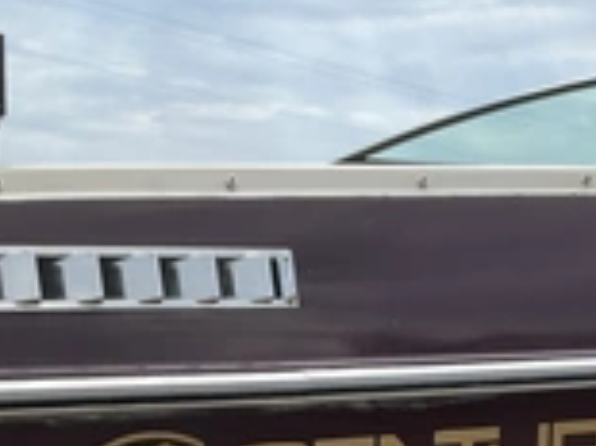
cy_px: 550
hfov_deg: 25.3
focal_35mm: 75
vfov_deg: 18.5
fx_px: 1290
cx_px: 519
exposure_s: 1/435
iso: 25
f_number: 1.8
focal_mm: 3
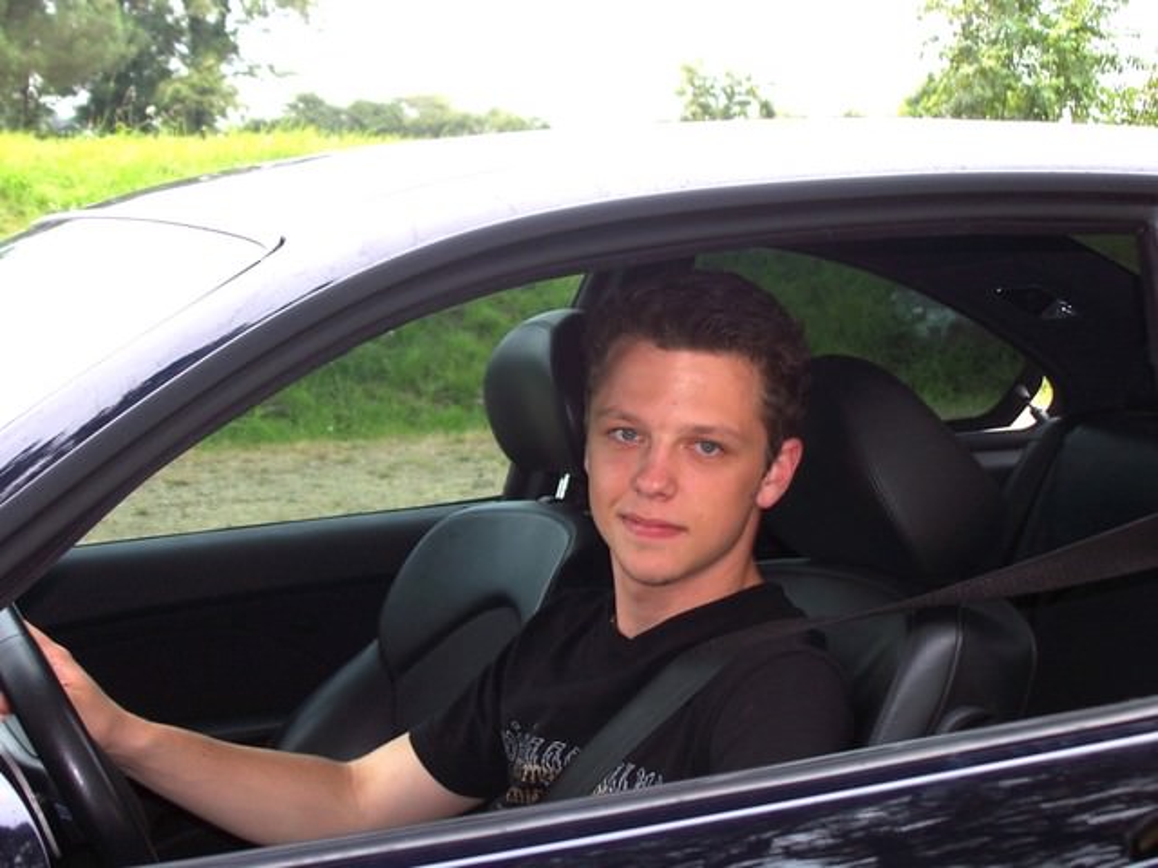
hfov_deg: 27.0
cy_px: 434
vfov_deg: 20.4
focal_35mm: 72
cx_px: 579
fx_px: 2409
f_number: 3.4
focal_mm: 12.3
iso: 80
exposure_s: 1/90
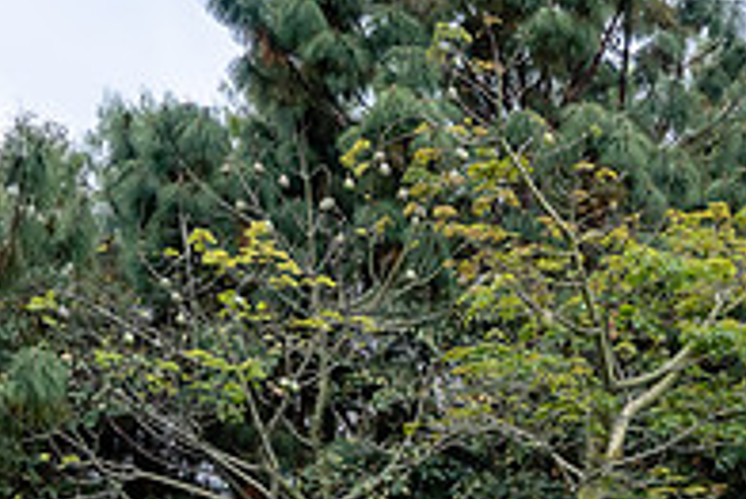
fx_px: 1721
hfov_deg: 23.1
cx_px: 799
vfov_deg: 15.8
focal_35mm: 83
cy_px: 623
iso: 640
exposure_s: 1/250
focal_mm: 28
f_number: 7.1
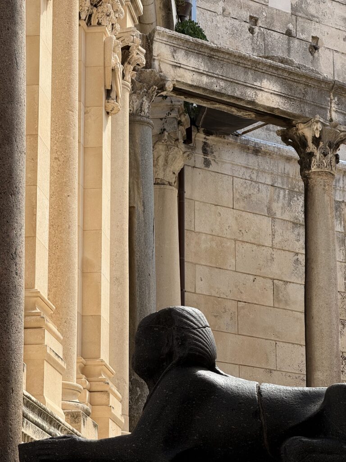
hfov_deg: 12.3
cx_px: 173
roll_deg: -0.3
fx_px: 1599
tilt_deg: +16.1
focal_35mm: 120
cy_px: 231
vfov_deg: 16.4
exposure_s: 1/1130
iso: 50
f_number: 2.8
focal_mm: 15.66
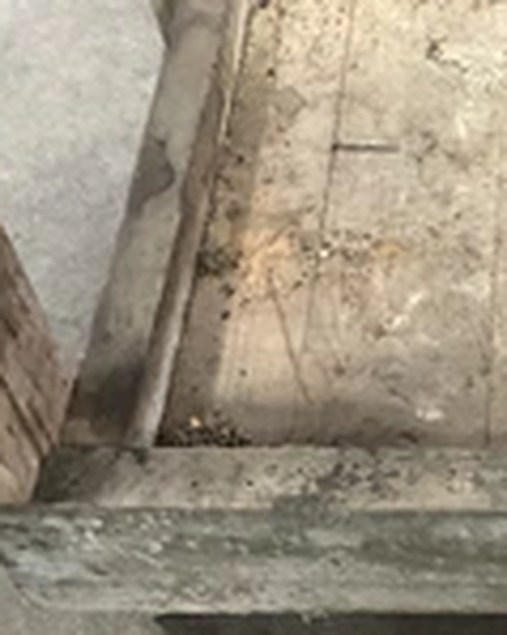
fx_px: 1427
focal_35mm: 76
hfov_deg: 19.5
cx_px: 524
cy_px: 247
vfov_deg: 25.0
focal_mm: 3
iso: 320
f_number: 1.8
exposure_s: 1/30
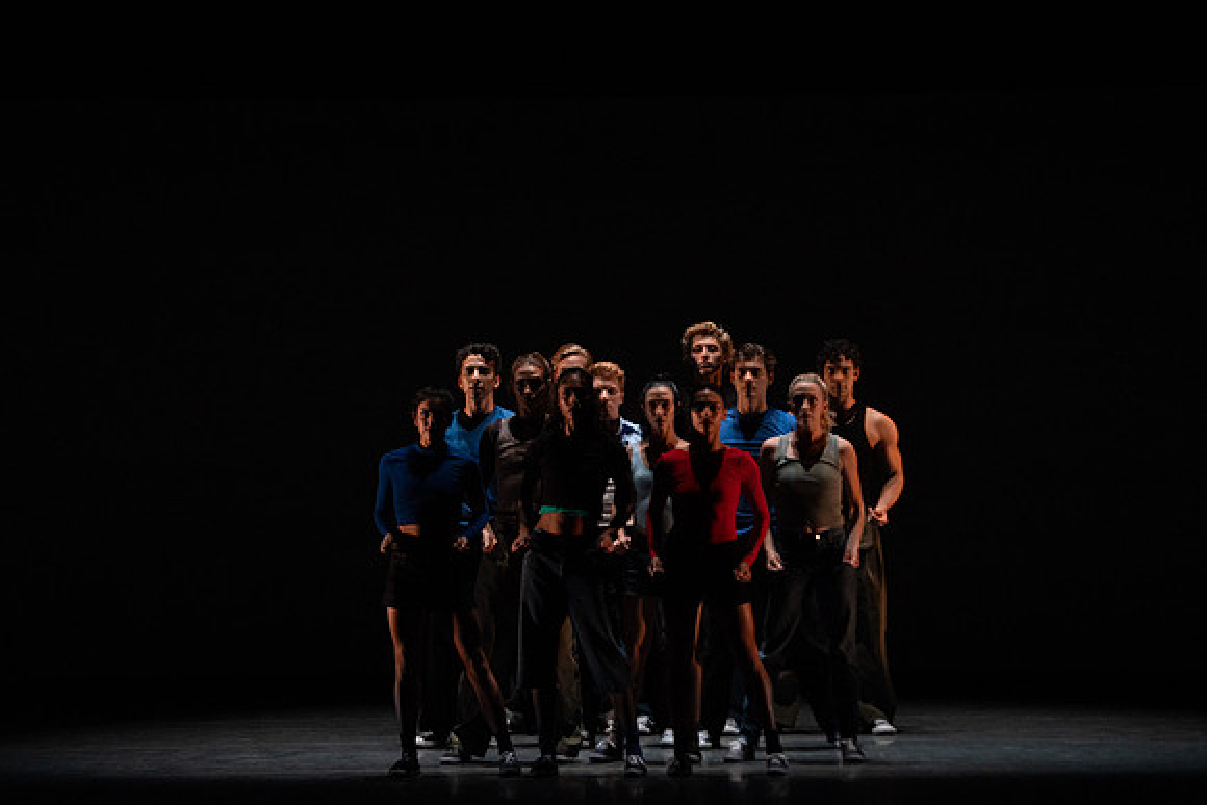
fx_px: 6707
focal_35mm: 200
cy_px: 402
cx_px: 604
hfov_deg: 10.3
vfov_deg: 6.9
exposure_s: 1/400
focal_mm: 200
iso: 8000
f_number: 5
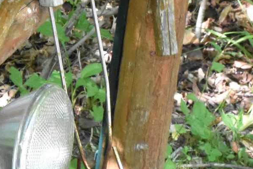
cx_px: -159
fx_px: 1586
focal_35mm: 226
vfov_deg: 6.0
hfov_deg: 8.8
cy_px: 235
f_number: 16
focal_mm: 29
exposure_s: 1/60
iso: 2800
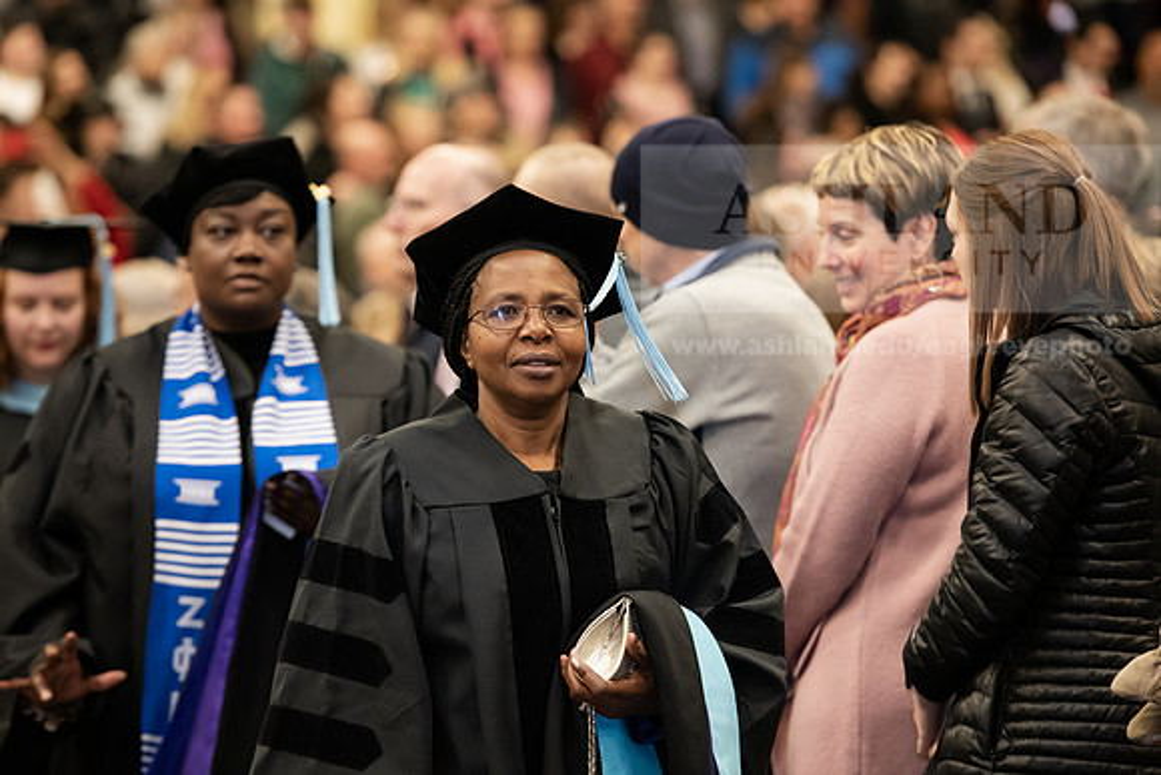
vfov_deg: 7.9
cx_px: 580
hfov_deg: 11.7
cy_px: 388
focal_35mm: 175
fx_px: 5645
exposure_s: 1/200
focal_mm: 175
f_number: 3.5
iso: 2500
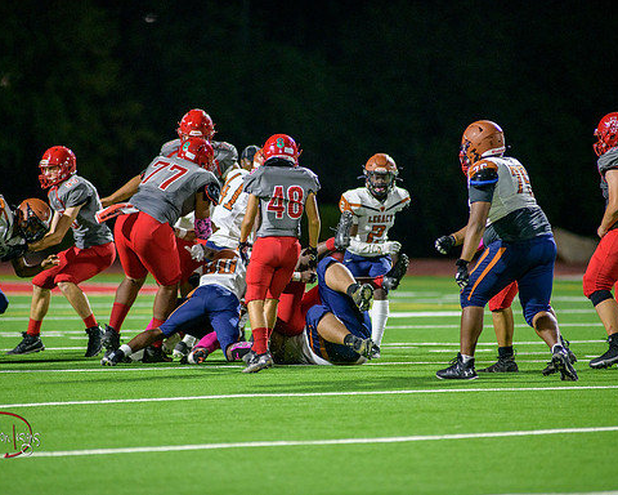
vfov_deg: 4.6
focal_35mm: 340
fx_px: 6219
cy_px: 248
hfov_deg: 5.7
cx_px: 286
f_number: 2.8
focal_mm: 300
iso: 2000
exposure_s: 1/500
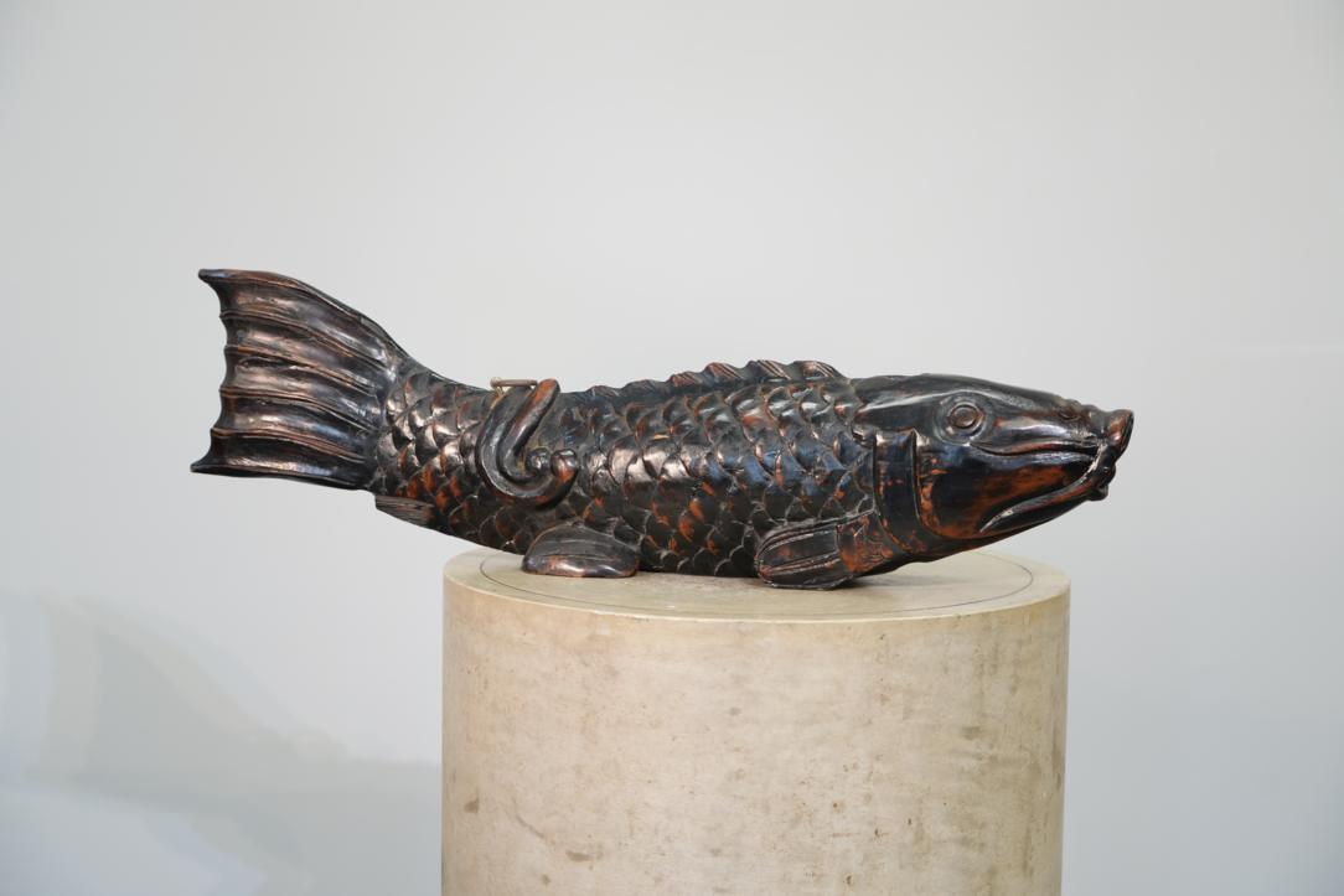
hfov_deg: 32.9
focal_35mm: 61
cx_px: 672
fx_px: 2277
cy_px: 448
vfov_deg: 22.3
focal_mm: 61
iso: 800
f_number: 4
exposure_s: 1/80
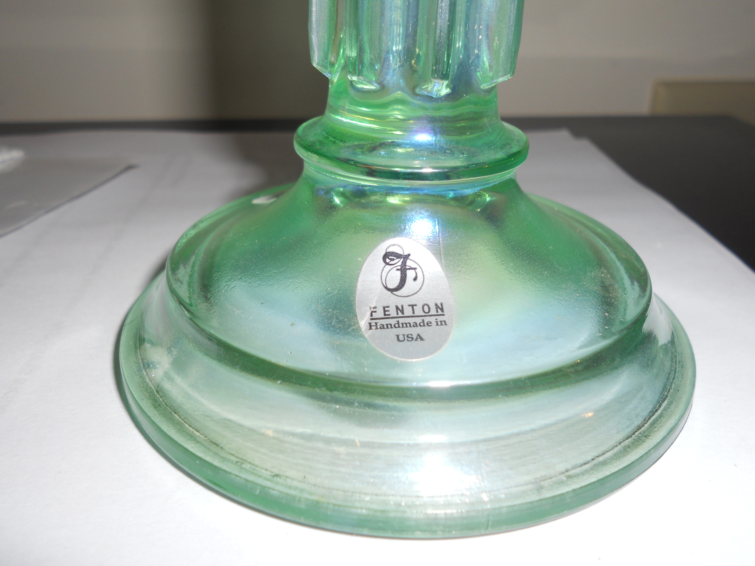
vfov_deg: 44.2
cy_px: 283
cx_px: 378
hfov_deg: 56.8
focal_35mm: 32
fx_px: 698
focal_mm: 5.8
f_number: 8.8
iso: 80
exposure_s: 1/25
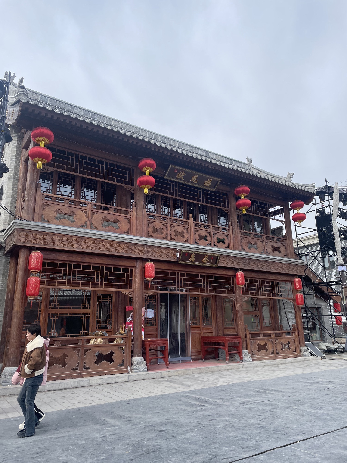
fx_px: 348
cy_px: 232
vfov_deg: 67.3
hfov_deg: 53.1
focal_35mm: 26
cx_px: 174
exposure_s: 1/3300
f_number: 1.6
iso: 32
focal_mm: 4.2
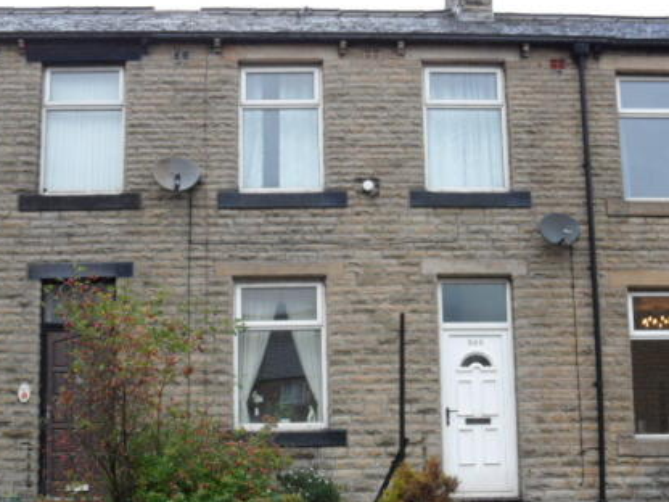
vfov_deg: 26.0
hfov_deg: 34.3
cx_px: 318
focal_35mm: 56
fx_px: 1082
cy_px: 318
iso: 80
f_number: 3.6
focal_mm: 6.5
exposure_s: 1/125
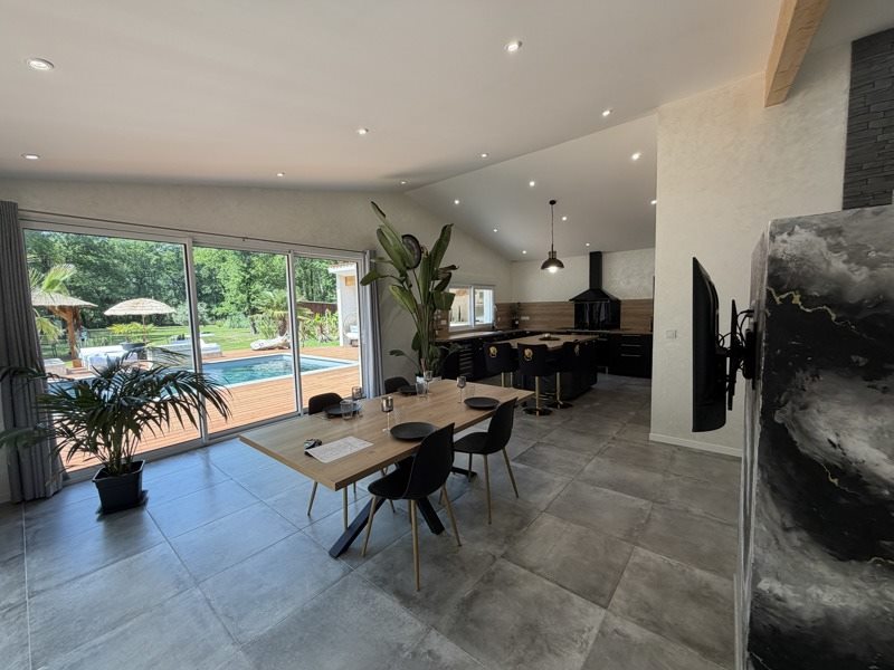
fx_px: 362
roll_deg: +2.4
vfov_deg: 85.7
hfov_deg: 102.1
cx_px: 447
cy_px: 335
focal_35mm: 14
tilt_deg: -3.5
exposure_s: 1/142
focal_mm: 2.22
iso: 40
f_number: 2.2
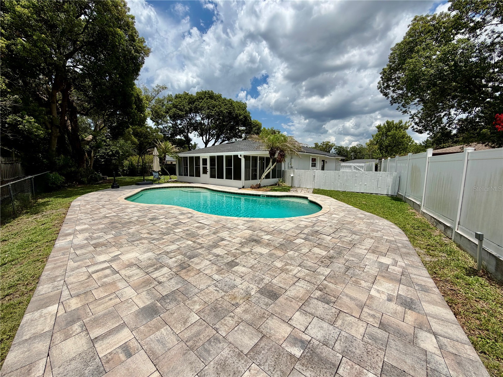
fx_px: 203
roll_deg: -0.5
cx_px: 252
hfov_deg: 102.1
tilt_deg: -6.5
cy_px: 188
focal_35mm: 14
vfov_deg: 85.7
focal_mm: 2.22
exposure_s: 1/1656
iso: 20
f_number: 2.2
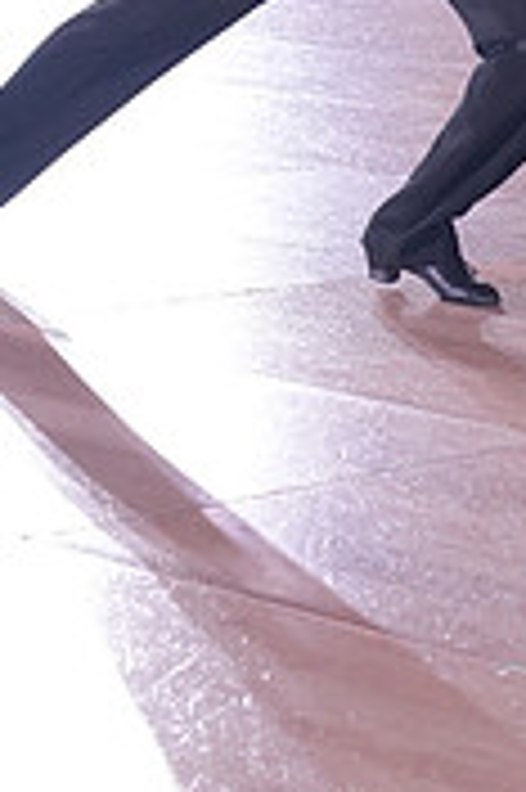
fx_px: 3623
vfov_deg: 12.1
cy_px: -252
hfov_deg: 8.2
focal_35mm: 165
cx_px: -173
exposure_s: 1/400
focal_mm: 50
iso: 2500
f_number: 4
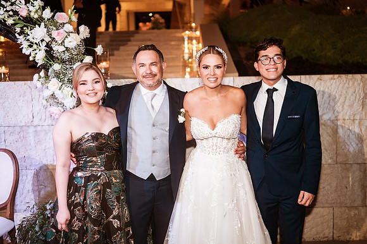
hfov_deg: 54.5
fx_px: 357
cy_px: 122
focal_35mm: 35
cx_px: 184
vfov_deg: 37.8
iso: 1000
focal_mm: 35
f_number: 1.8
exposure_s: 1/200
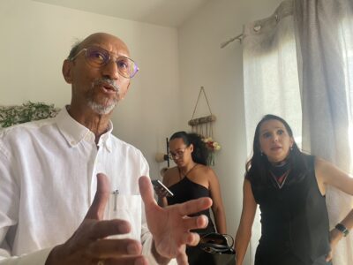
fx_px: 265
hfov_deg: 67.3
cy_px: 132
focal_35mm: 26
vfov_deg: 53.1
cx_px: 176
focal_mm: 4.25
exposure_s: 1/60
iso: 250
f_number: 1.8
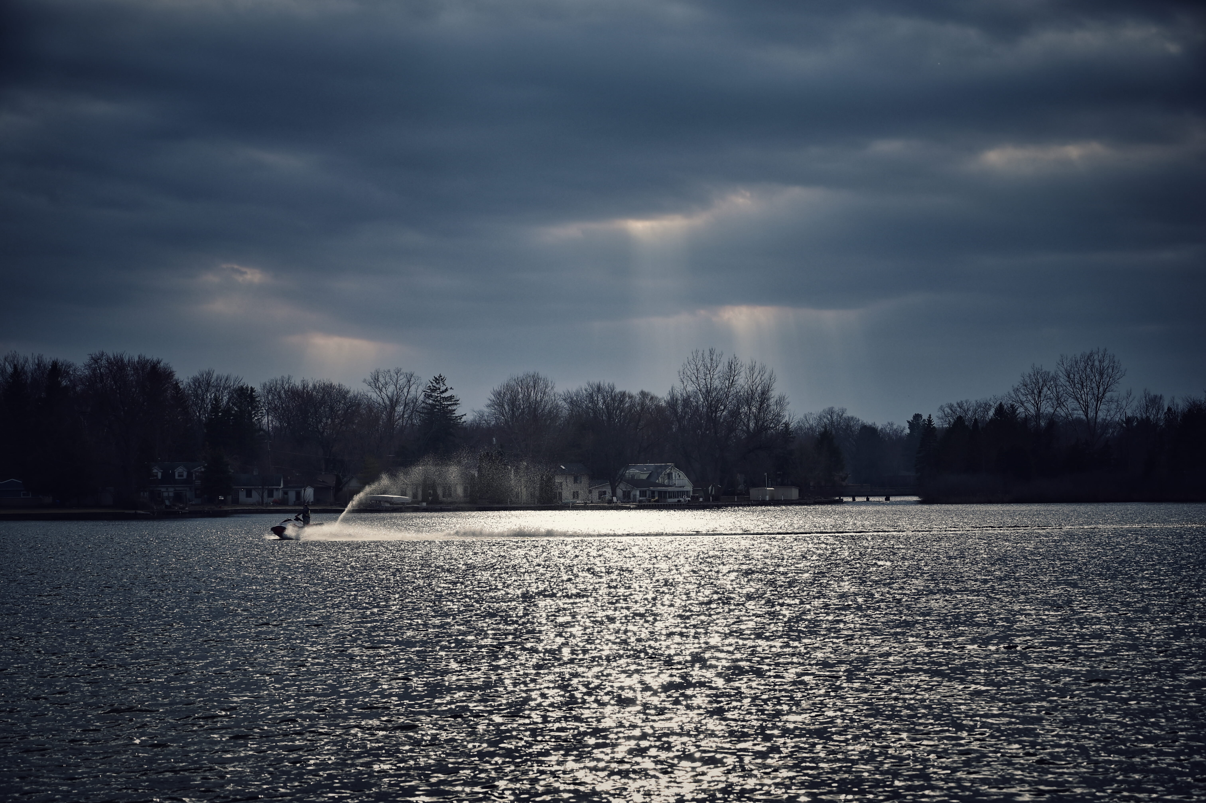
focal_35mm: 70
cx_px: 603
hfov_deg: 28.9
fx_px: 2343
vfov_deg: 19.4
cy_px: 402
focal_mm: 70
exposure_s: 1/640
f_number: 5.6
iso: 100
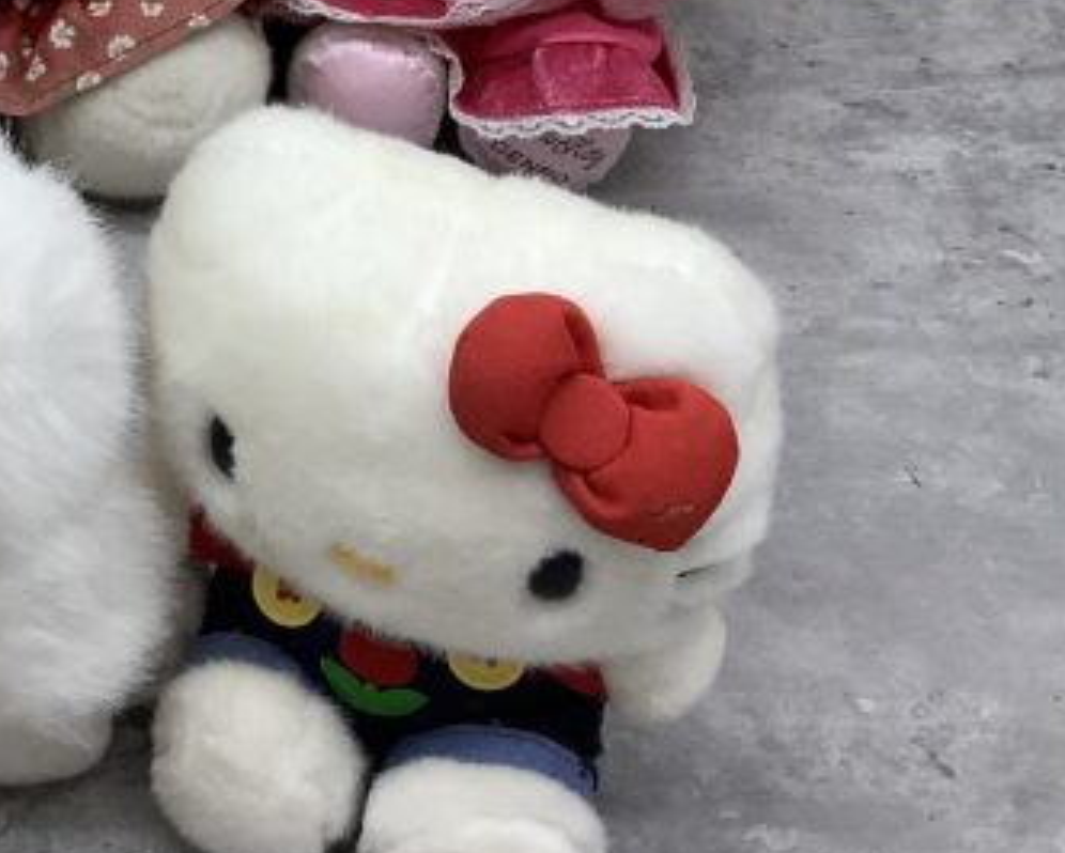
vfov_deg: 21.0
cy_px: -26
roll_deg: +0.5
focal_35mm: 70
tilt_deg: -30.6
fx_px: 2208
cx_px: -132
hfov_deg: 25.0
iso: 50
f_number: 2.4
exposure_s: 1/120
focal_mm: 3.3
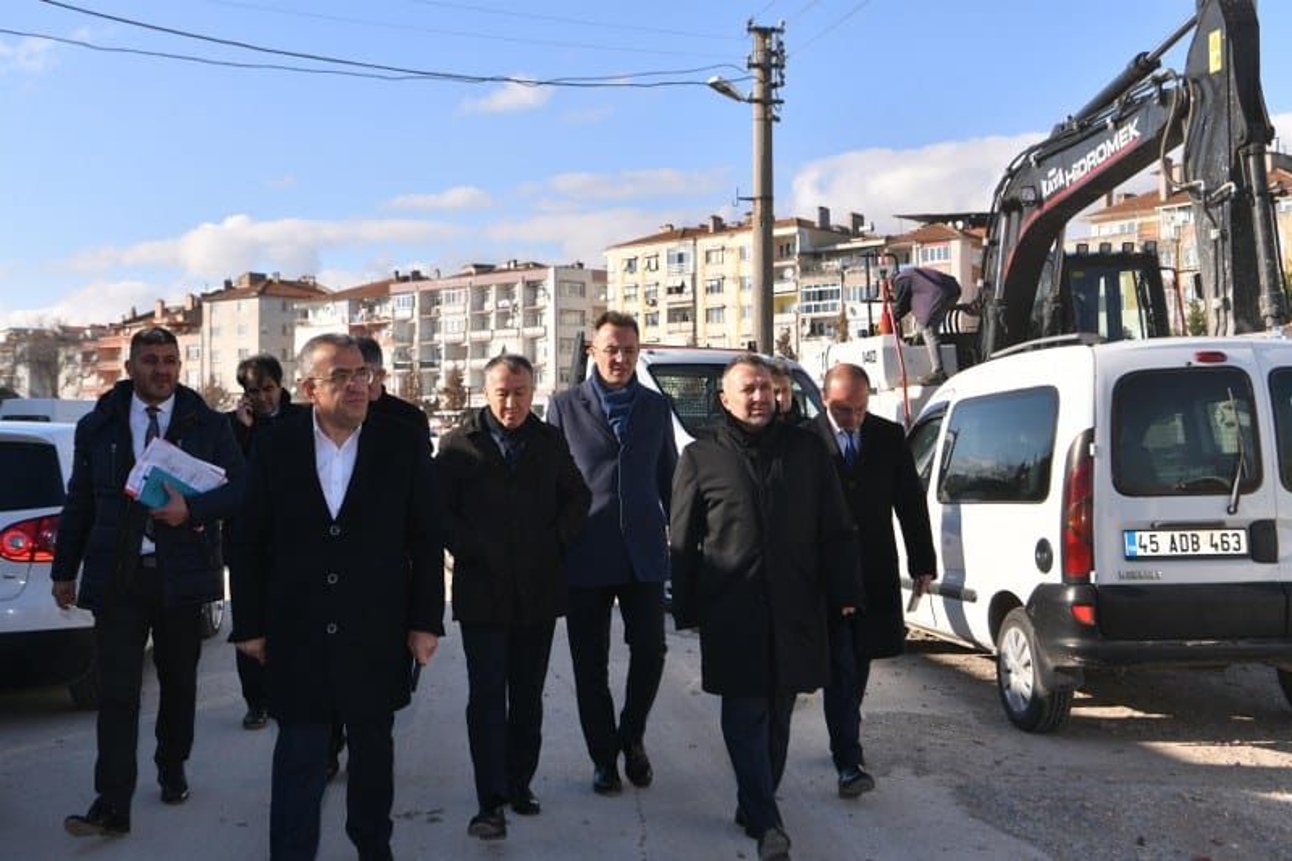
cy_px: 430
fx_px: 1507
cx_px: 646
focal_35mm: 42
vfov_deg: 31.9
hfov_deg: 46.4
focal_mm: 42
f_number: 8
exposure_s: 1/320
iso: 125
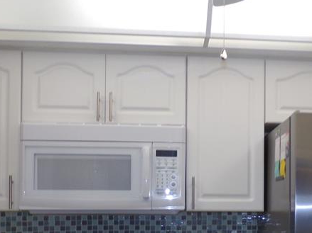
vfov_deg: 25.6
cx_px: 218
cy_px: 190
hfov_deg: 33.9
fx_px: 505
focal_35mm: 56
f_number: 3
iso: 100
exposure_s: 1/45
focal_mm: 4.3
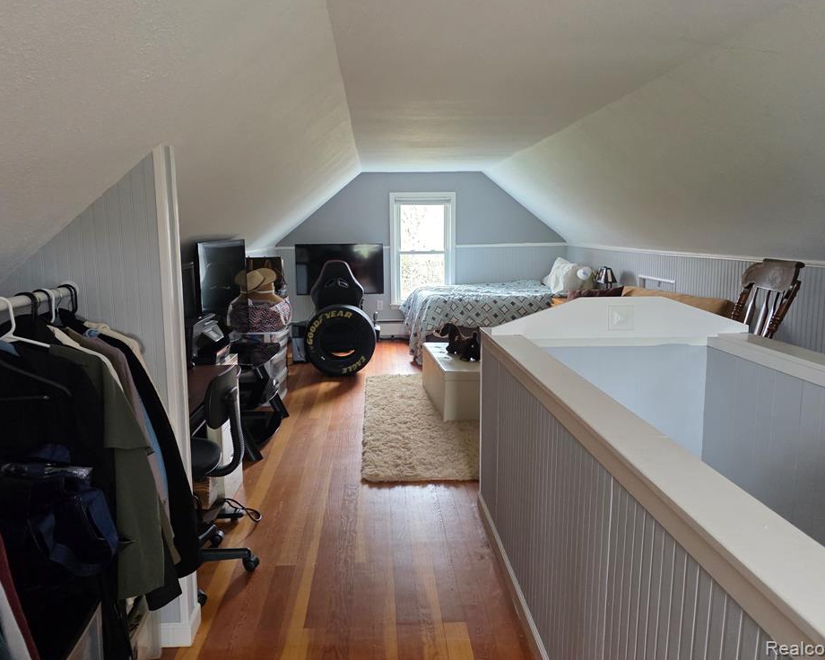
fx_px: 610
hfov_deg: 68.1
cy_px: 318
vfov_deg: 56.8
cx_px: 397
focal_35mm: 25
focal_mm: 6.3
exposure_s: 1/120
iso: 500
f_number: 1.7
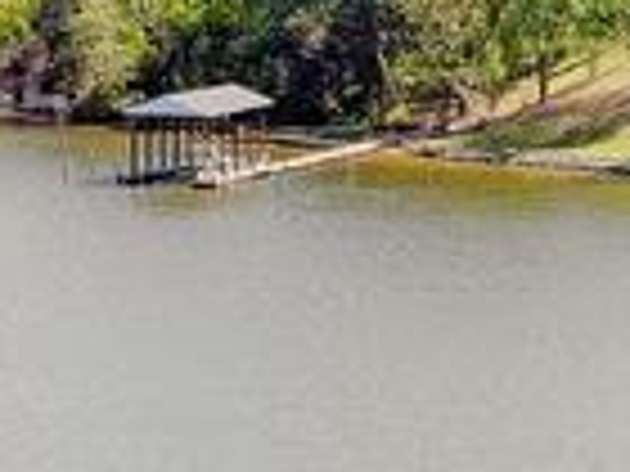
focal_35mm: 175
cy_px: 901
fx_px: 3185
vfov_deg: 8.1
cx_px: 558
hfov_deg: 11.2
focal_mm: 4.5
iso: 100
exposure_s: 1/744
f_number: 2.8
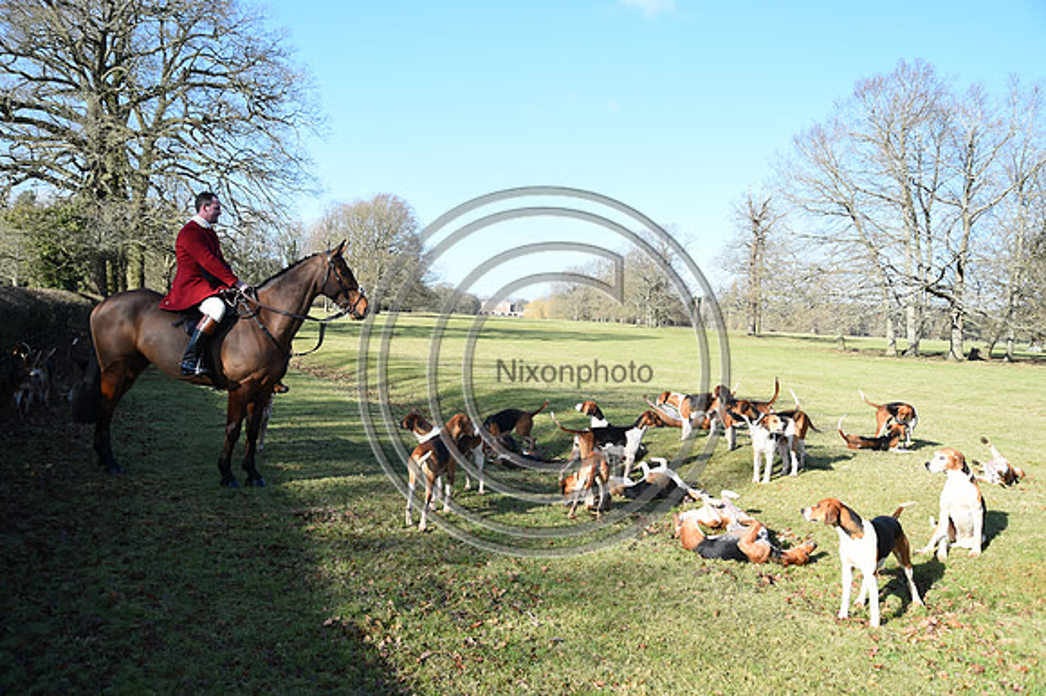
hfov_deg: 58.7
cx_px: 523
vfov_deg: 41.1
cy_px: 348
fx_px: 929
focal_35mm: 32
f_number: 5.6
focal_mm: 32
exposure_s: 1/200
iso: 100
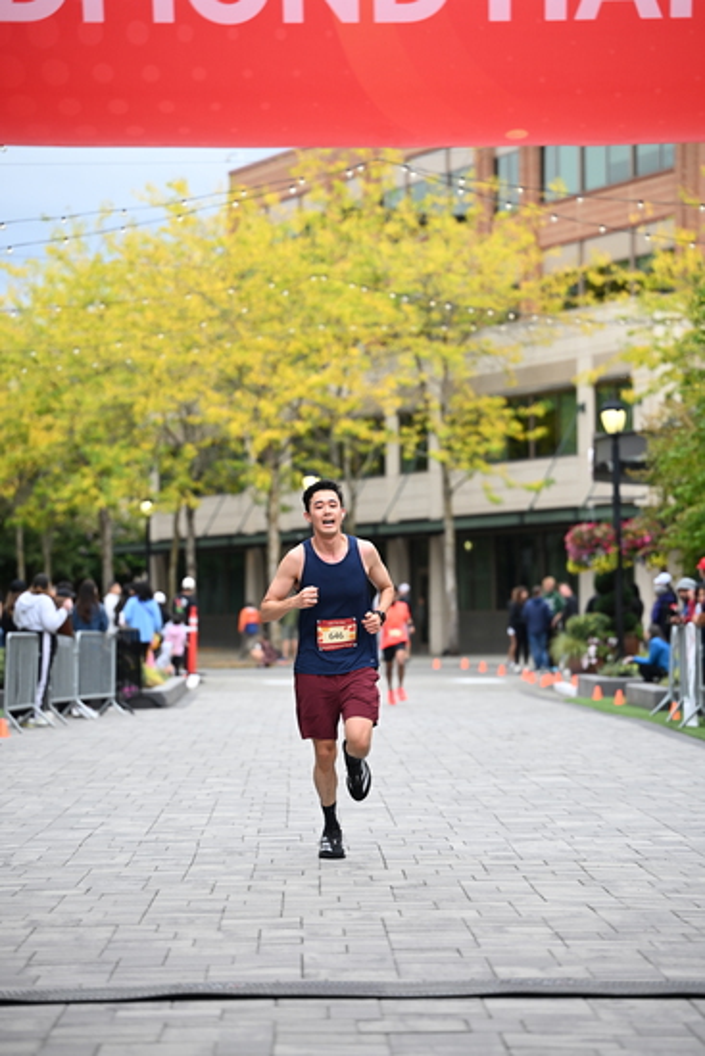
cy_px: 528
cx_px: 352
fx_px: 3229
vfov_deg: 18.6
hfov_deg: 12.5
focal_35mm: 110
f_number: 2.8
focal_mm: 110
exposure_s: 1/2000
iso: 640
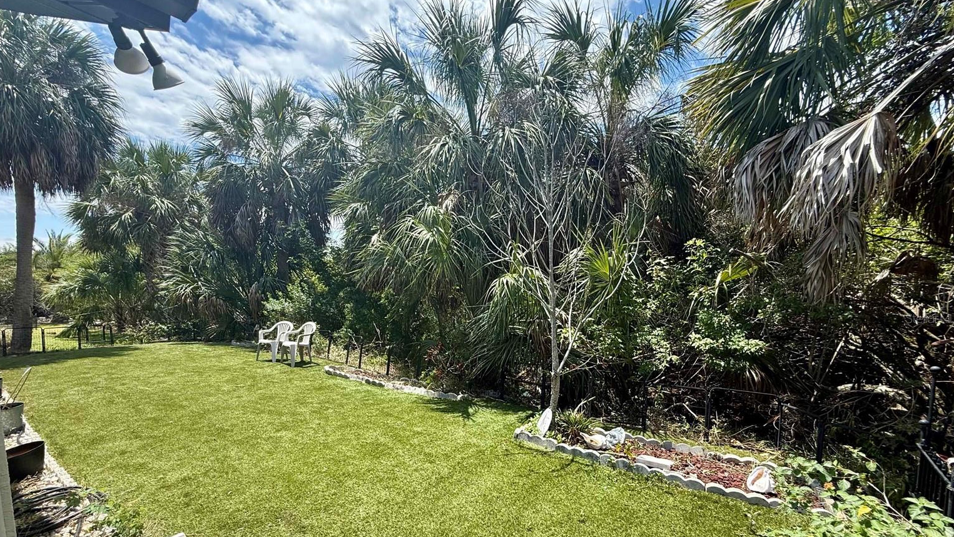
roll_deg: +0.2
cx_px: 464
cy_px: 318
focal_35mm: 16
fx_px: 405
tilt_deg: -5.6
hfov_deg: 99.3
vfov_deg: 66.5
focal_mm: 2.22
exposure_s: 1/607
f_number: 2.2
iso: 50
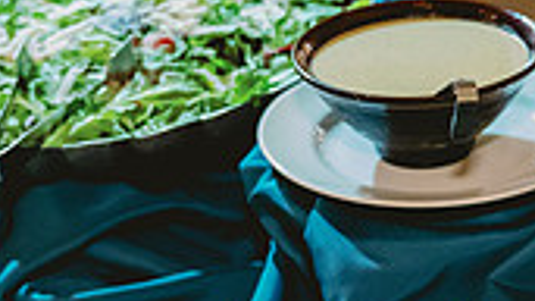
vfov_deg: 11.4
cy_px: 303
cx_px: 425
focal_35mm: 105
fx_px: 1489
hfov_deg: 20.2
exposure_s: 1/60
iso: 5000
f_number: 2.8
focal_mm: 29.5
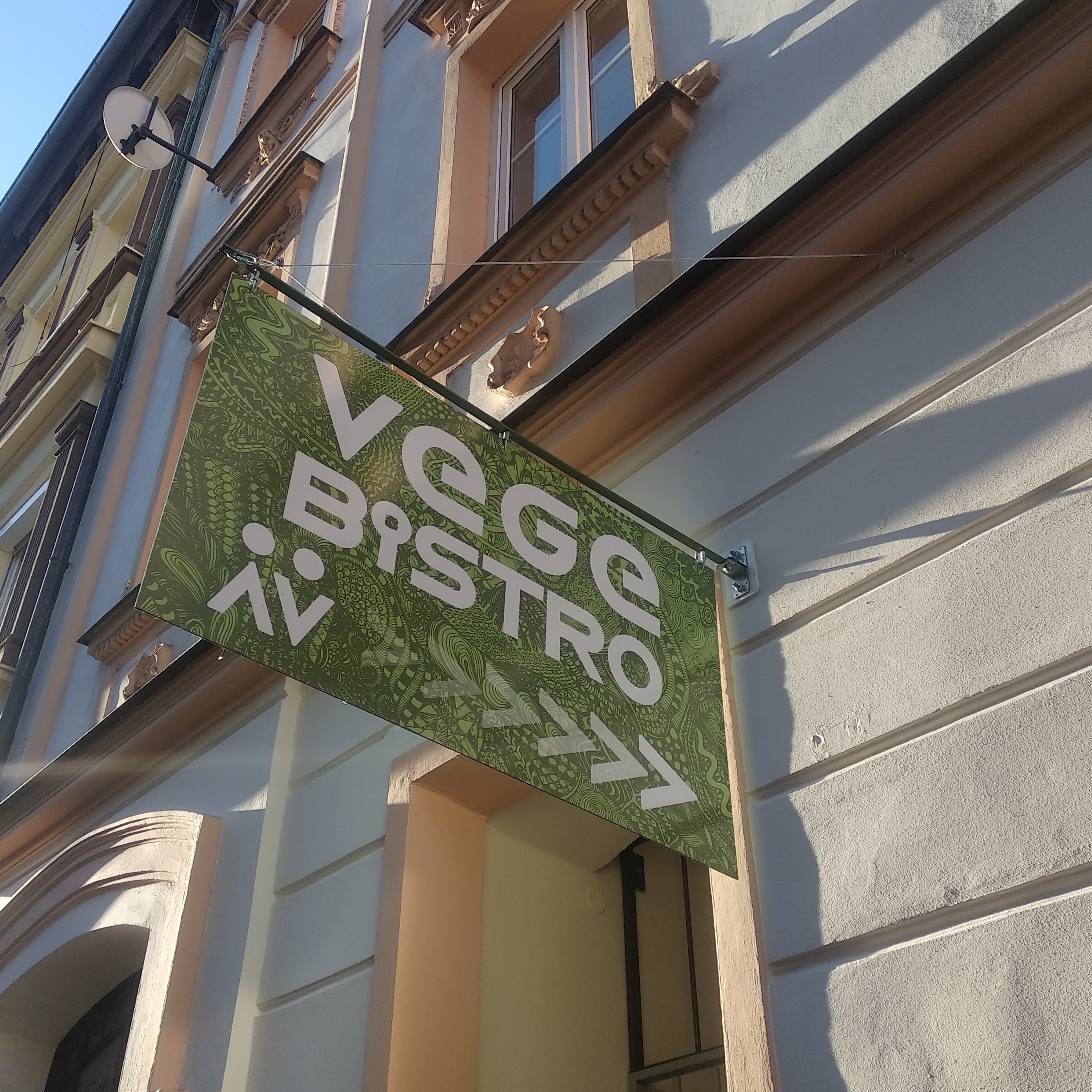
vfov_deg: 49.7
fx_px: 1178
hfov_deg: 49.7
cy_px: 542
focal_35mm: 33
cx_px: 498
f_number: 2.2
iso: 125
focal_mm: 3.81
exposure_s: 1/321
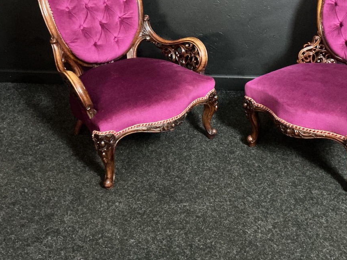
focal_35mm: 43
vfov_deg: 33.0
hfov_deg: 43.3
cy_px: 71
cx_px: 228
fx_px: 431
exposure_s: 1/20
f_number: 1.8
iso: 500
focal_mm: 3
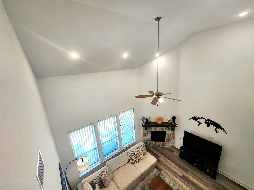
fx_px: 95
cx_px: 127
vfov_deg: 89.9
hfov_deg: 106.2
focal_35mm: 13
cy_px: 95
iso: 64
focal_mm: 2.2
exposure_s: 1/60.2
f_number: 2.2
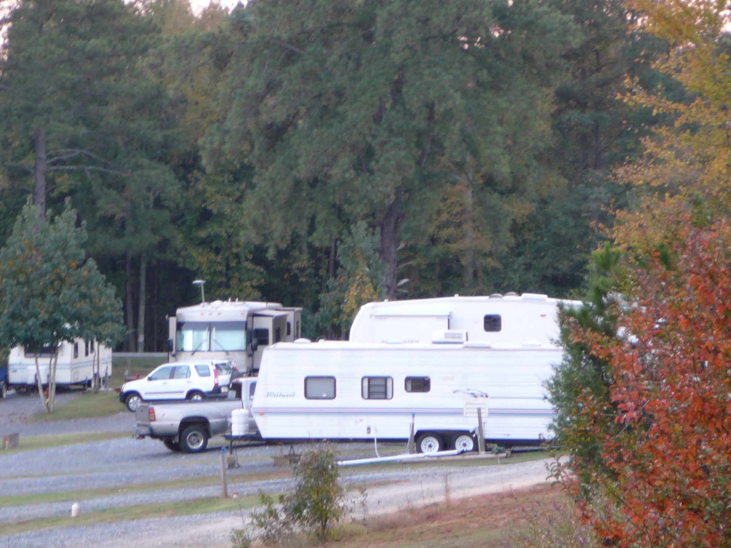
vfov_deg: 8.7
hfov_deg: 11.6
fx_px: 3611
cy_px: 274
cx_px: 366
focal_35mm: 171
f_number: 4
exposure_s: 1/10
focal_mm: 20.4
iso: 80
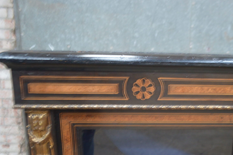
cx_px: 160
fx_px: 246
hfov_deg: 49.6
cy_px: 109
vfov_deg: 34.5
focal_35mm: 38
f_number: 3.5
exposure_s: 1/6
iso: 800
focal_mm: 18
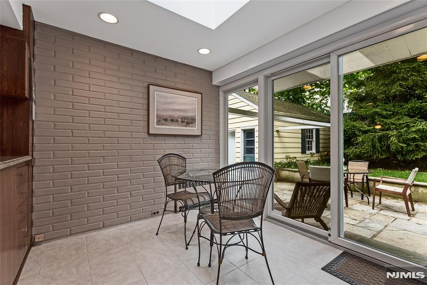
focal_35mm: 16
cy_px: 142
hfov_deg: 96.7
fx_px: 190
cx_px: 214
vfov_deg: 73.8
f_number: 7.1
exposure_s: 1/100
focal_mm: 16
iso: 800
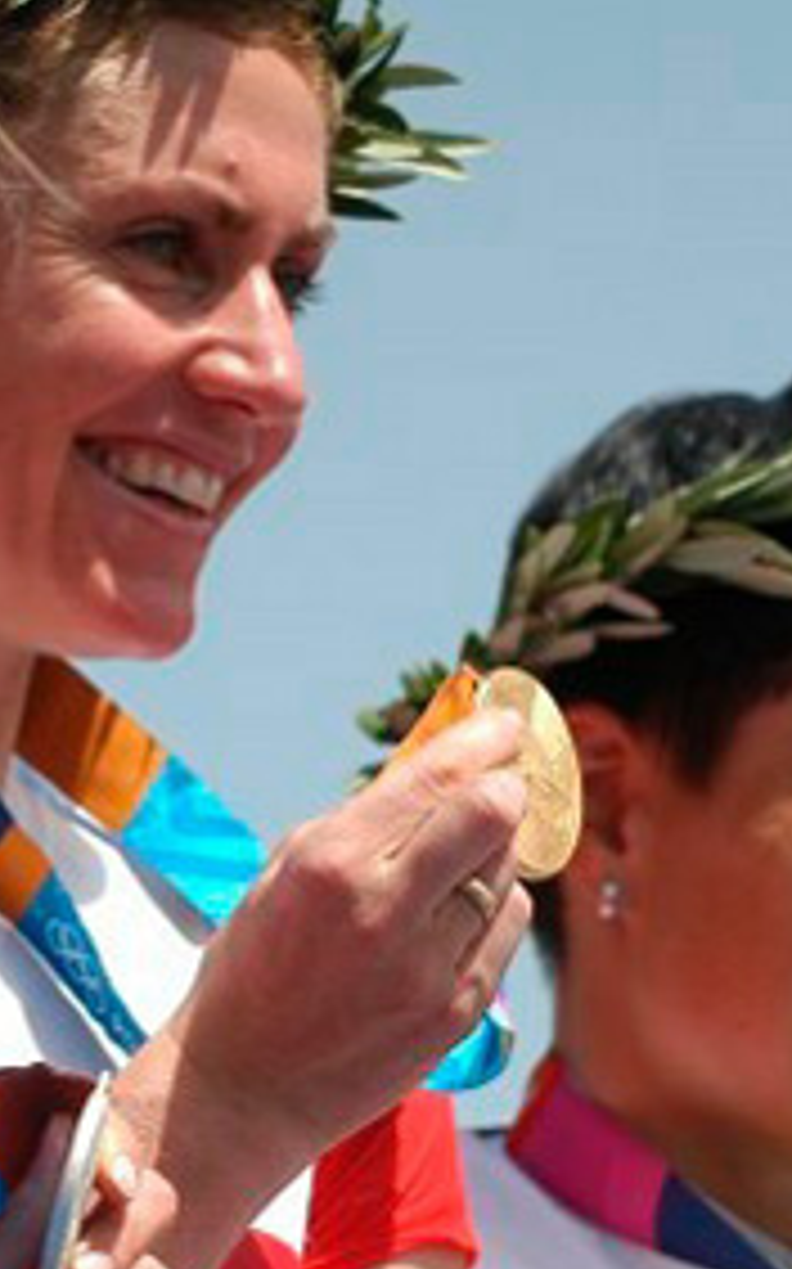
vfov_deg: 4.2
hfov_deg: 2.6
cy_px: 567
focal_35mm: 503
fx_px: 17392
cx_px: -72
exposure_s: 1/2500
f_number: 3.5
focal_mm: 155
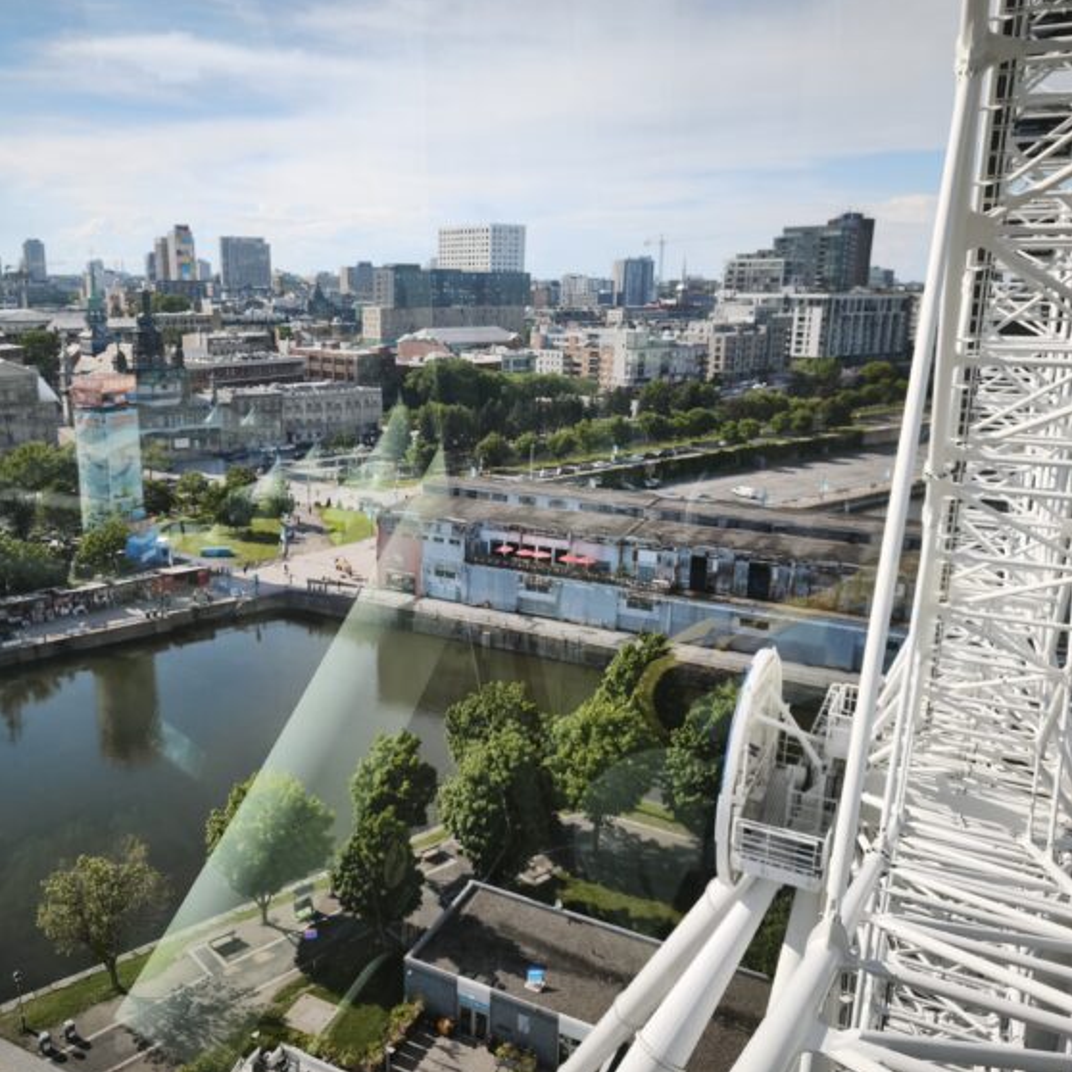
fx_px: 981
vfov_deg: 57.3
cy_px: 542
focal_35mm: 28
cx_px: 428
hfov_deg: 56.9
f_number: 1.62
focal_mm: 6.45
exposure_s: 1/1155
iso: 50
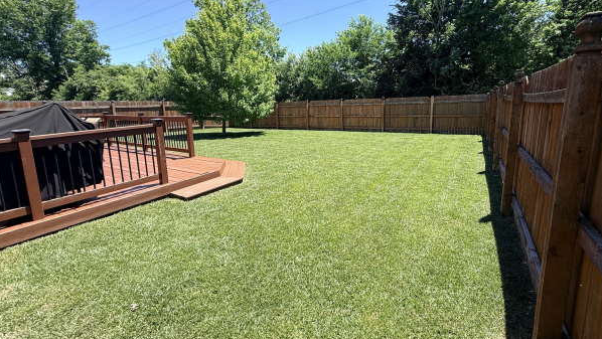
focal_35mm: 17
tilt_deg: -6.7
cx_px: 333
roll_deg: +2.2
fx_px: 271
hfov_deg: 95.6
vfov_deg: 63.5
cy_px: 137
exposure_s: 1/701
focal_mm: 2.22
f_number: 2.2
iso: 50
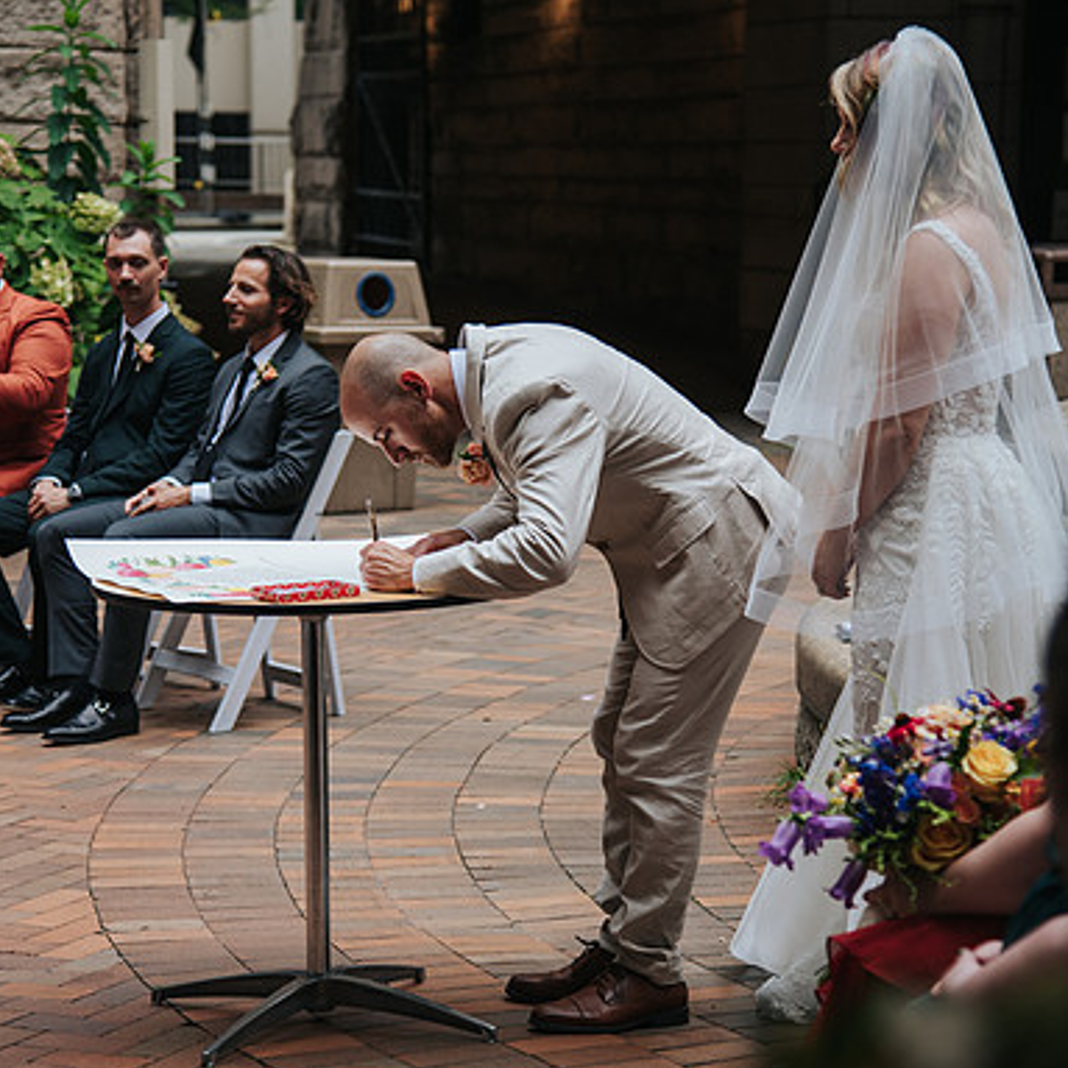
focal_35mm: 103
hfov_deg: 16.9
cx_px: 488
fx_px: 3595
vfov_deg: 16.9
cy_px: 534
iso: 320
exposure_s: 1/500
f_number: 4
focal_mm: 75
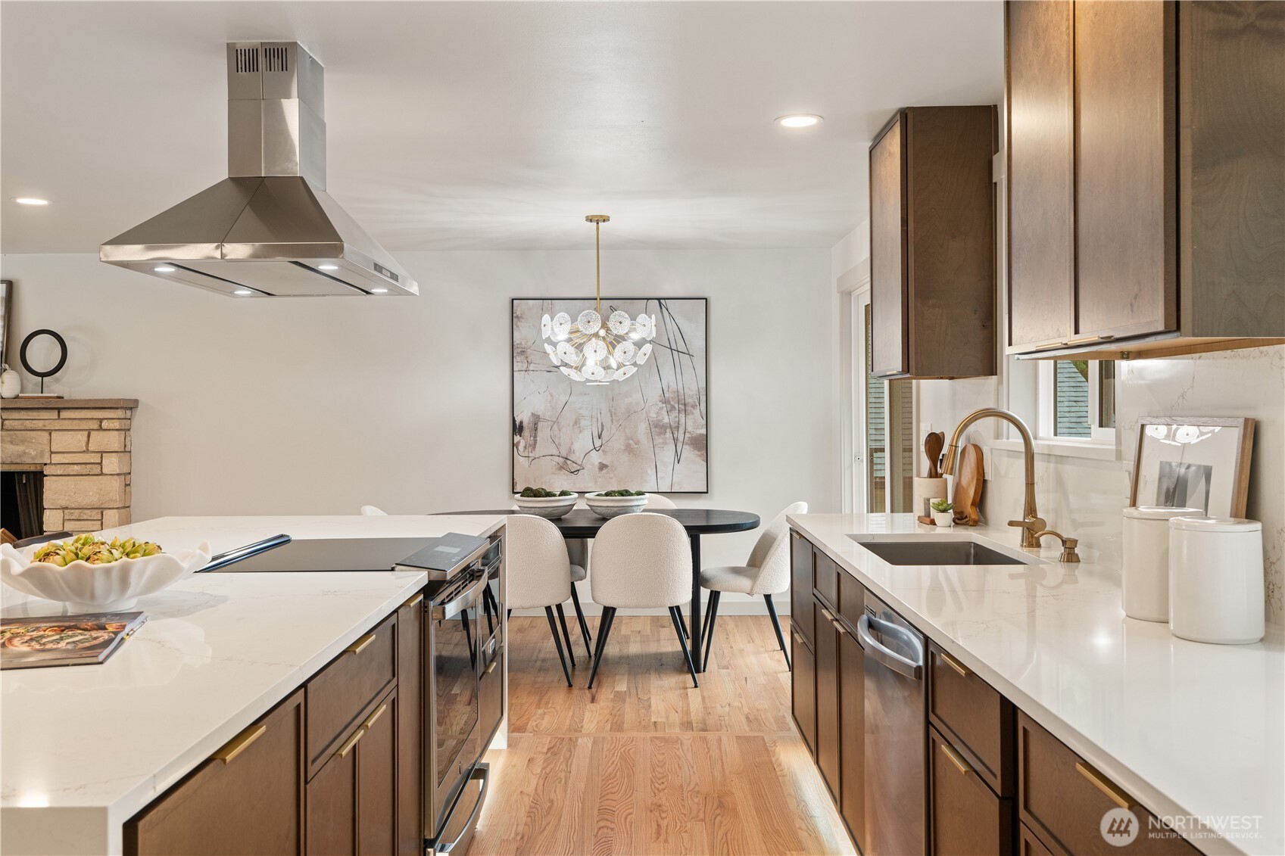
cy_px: 428
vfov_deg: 42.3
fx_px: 1106
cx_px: 642
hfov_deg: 60.3
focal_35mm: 31
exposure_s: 1/5
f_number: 9
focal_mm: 31
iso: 320
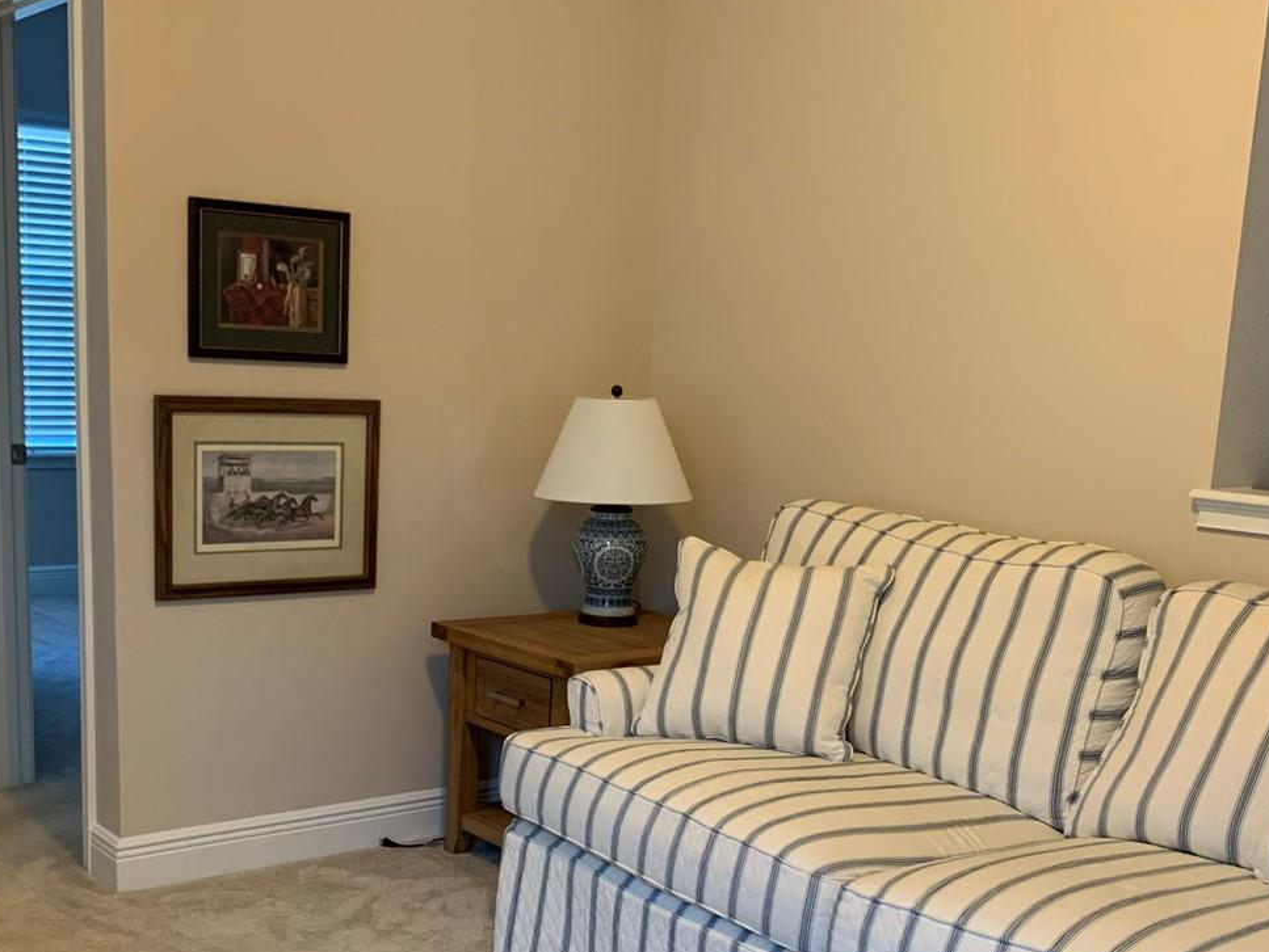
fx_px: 1577
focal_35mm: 43
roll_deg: -3.0
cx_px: 591
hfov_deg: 43.8
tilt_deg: -11.8
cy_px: 688
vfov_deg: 33.1
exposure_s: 1/60
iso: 250
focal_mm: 4.25
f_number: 1.8
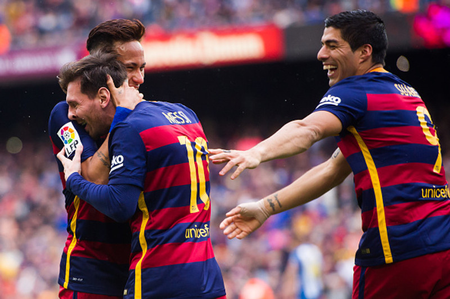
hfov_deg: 10.3
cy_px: 150
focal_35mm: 200
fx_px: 2498
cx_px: 225
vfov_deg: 6.9
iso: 1600
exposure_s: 1/2500
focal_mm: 200
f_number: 4
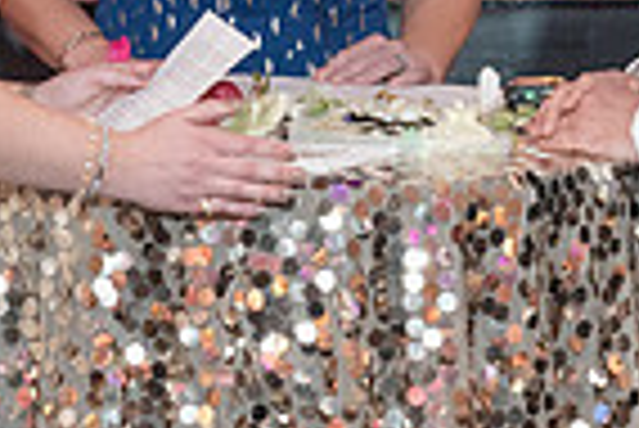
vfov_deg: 4.8
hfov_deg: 7.2
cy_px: -155
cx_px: 346
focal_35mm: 286
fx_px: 5082
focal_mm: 70
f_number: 4
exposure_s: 1/125
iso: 4000
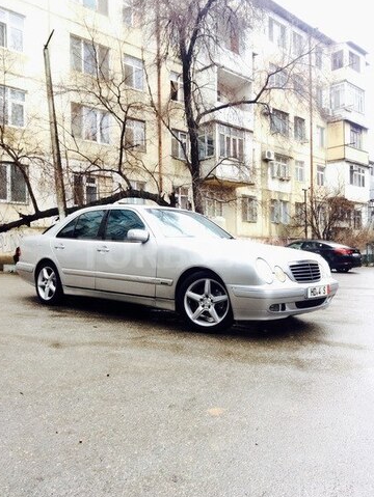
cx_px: 185
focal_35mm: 30
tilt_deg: +0.9
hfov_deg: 46.9
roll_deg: +0.7
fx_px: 432
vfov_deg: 59.9
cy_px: 252
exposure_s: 1/100
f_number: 2.2
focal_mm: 4.15
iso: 40
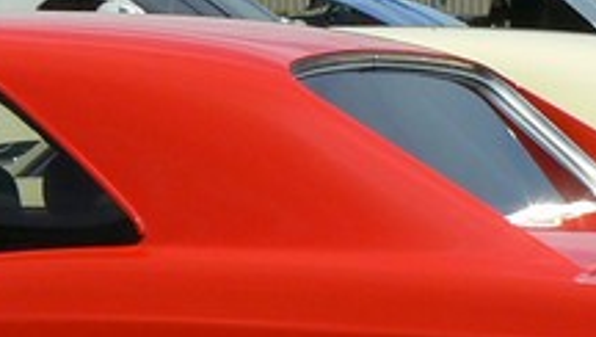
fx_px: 2357
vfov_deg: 8.1
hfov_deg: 14.3
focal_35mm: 149
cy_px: 312
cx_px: 50
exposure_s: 1/500
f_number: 7.1
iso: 80
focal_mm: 6
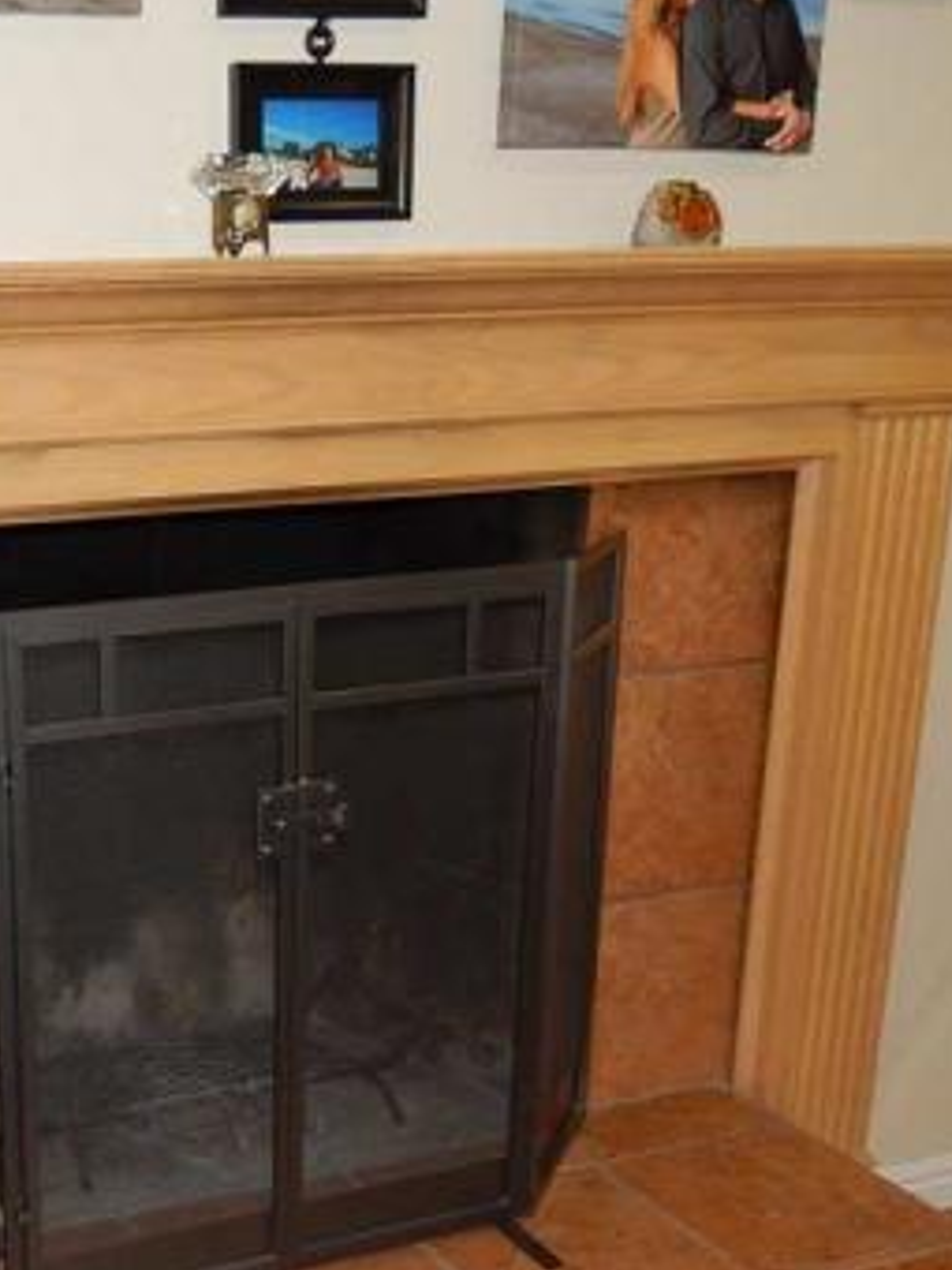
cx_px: 19
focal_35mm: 47
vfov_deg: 39.9
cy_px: 859
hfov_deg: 29.1
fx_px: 1723
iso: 200
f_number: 3.1
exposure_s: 1/30
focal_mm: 4.5
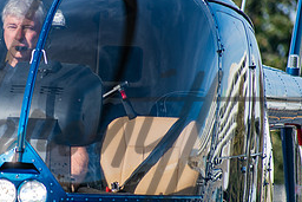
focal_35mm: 747
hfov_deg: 2.8
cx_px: 54
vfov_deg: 1.8
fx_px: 6270
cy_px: 127
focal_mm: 220
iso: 100
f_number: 5.6
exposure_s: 1/400
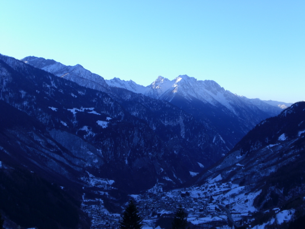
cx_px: 152
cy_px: 114
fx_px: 555
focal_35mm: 63
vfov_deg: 23.3
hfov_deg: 30.7
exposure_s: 1/160
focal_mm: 10.4
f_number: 4
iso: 50
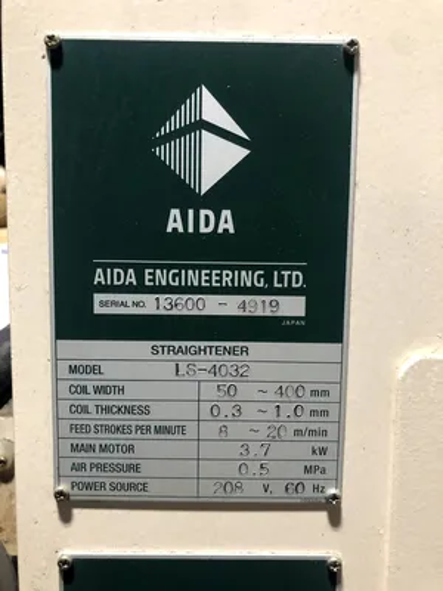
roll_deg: -0.8
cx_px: 222
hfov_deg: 49.7
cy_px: 296
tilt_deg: -6.0
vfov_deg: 63.4
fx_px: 478
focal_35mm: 28
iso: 100
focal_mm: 4
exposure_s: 1/15
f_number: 1.8
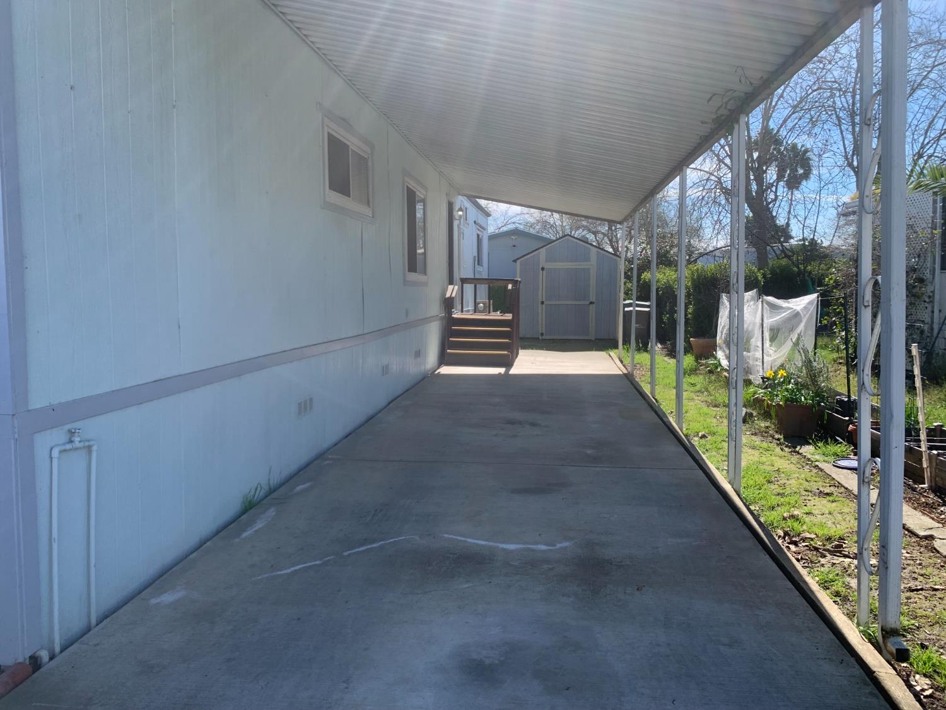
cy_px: 355
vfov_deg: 53.1
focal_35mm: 26
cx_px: 473
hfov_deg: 67.3
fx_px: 711
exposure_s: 1/991
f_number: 1.8
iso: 25
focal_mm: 4.25
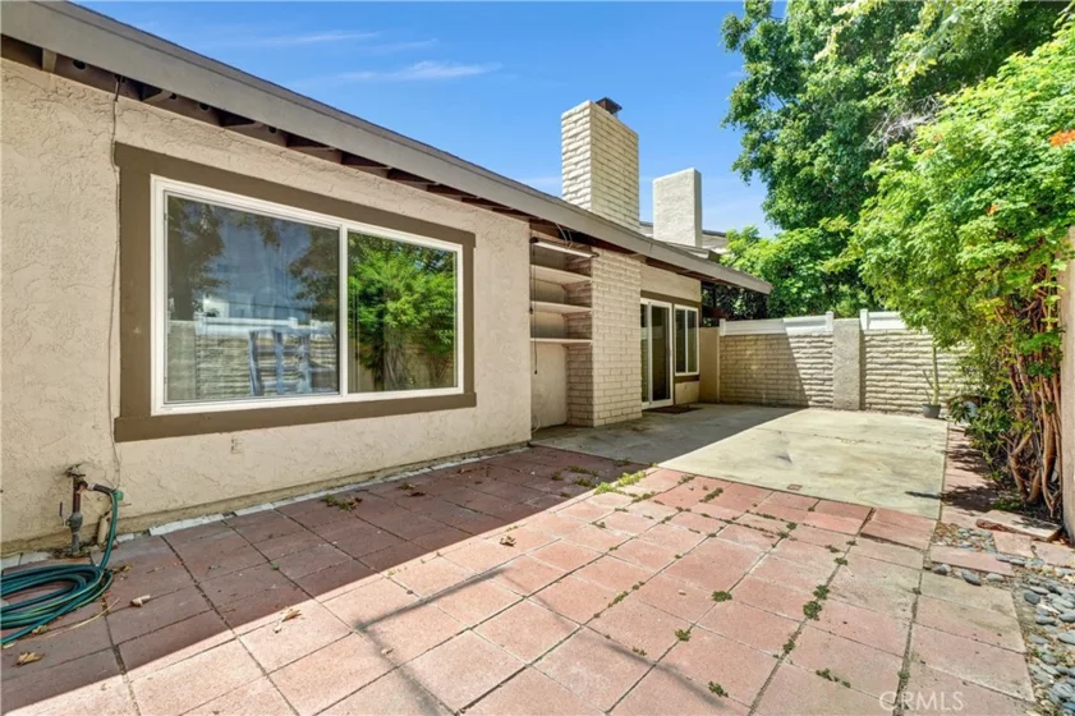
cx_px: 538
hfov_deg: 100.4
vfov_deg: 77.3
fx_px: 448
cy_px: 358
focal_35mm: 15
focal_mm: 10
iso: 400
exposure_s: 1/200
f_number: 9
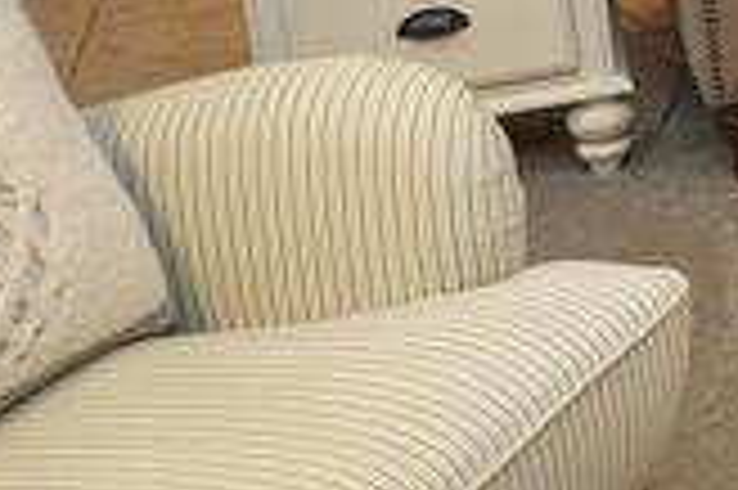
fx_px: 2048
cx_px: 1773
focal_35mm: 100
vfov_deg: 12.6
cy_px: -339
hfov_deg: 14.1
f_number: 2.8
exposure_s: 1/60
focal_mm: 16
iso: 400
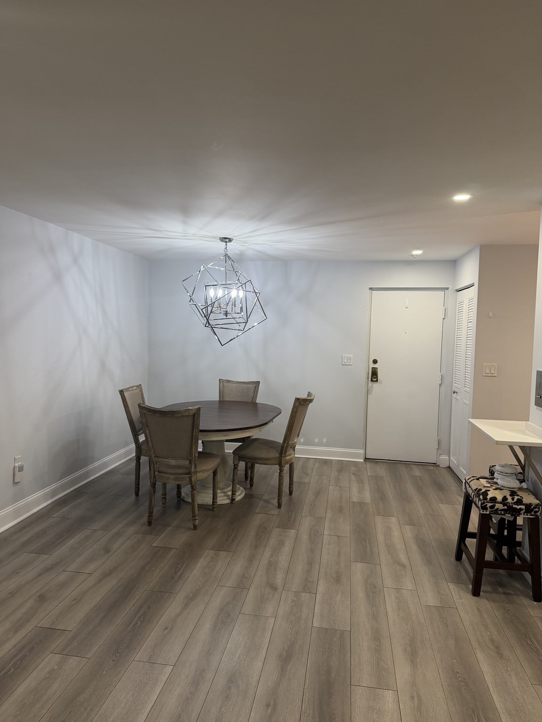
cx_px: 271
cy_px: 361
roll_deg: -1.0
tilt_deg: -3.6
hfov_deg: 56.8
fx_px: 501
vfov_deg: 71.6
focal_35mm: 24
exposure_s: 1/120
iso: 200
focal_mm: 6.76
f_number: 1.78
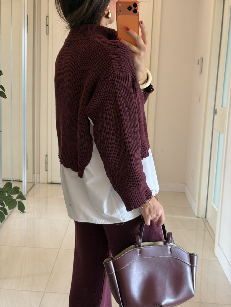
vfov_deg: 39.7
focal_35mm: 48
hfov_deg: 30.3
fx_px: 427
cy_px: 154
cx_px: 116
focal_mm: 6.76
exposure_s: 1/60
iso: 200
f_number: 1.78
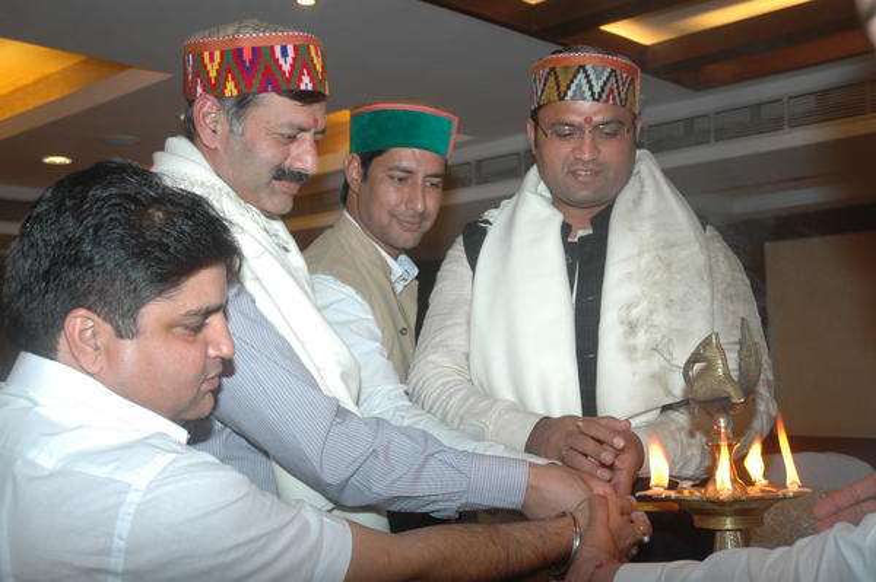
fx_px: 1058
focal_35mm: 44
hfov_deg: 45.0
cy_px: 291
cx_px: 438
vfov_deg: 30.8
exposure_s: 1/60
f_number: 4.5
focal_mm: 29
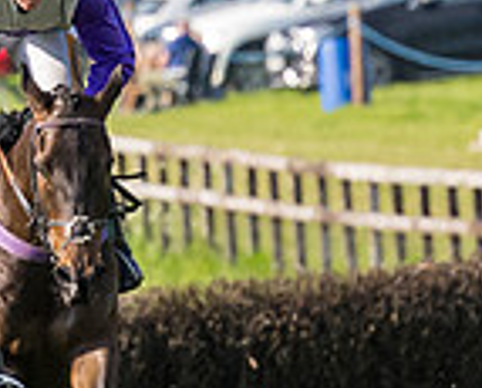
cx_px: 49
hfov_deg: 1.1
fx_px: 24144
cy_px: 466
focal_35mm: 1689
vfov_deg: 0.9
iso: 500
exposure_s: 1/3200
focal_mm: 160
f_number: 4
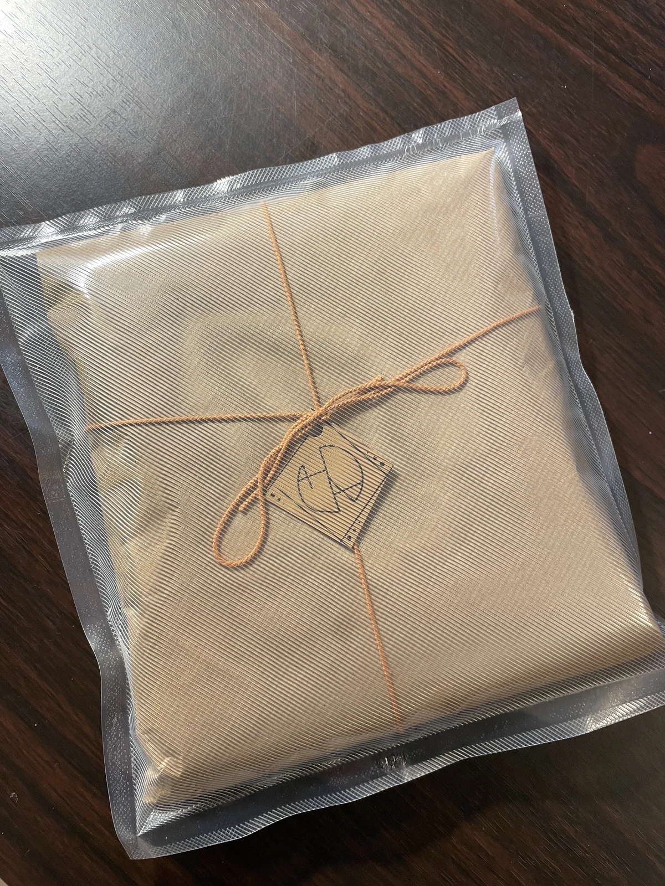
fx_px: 666
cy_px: 443
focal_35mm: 26
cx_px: 332
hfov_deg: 53.1
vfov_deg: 67.3
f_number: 1.6
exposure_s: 1/50
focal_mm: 4.2
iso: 64
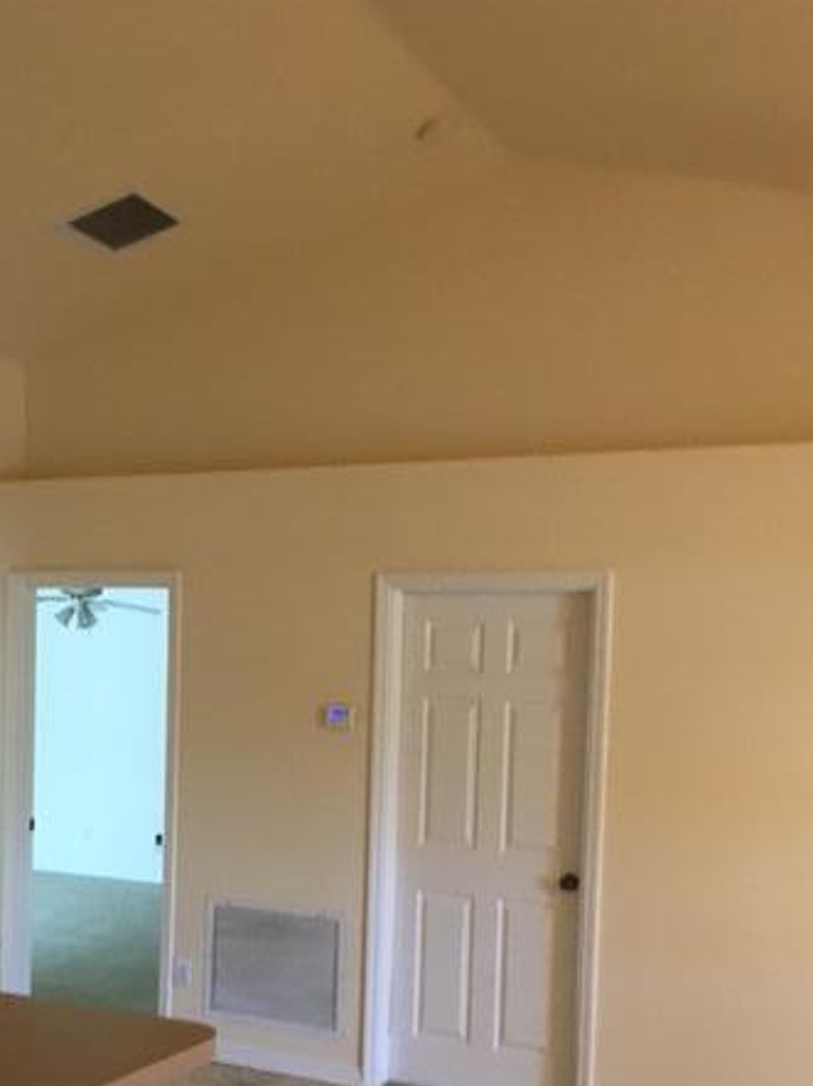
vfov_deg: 44.0
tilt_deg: -3.7
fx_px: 1317
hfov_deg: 34.3
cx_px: 349
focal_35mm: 42
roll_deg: -2.3
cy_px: 752
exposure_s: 1/15
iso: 200
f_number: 2.2
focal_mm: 4.15
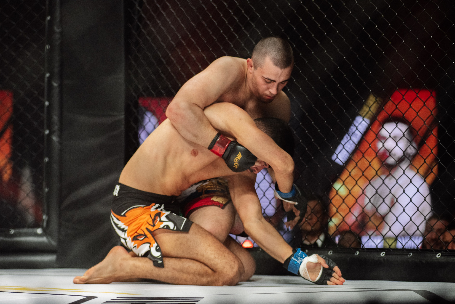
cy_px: 152
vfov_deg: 12.5
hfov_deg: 18.6
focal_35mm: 110
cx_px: 228
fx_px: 1391
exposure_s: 1/1000
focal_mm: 110
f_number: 4
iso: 2000
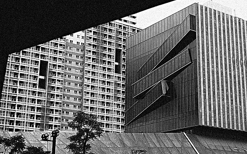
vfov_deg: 20.3
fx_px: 431
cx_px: 138
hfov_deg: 32.0
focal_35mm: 64
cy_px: 74
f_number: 2.8
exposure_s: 1/640
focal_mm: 18.3
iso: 320
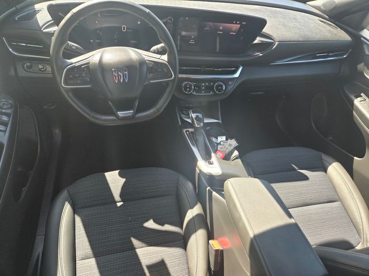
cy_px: 138
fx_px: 245
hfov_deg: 73.9
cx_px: 184
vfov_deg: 58.9
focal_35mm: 23
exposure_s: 1/180
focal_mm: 5.4
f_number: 1.8
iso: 50
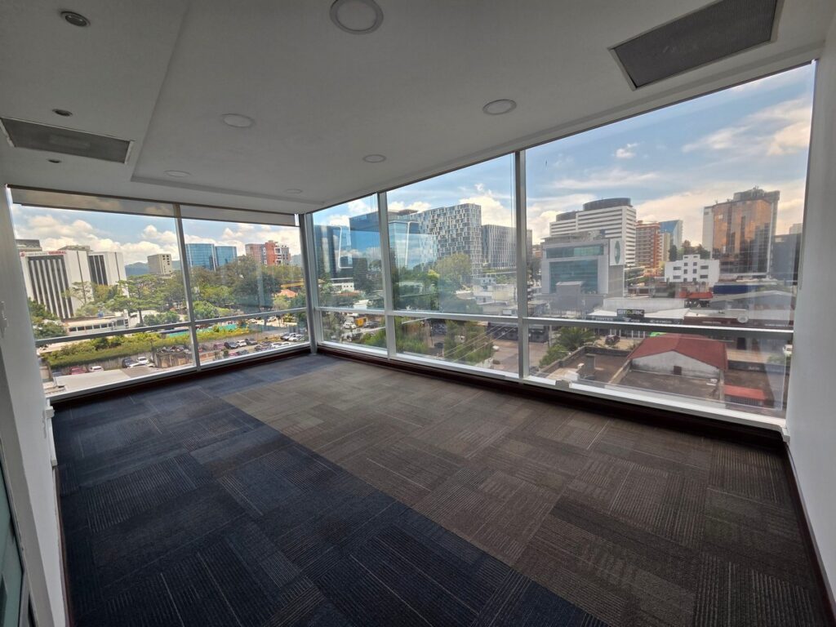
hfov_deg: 106.2
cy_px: 314
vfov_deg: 89.9
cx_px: 418
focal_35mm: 13
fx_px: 314
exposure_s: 1/189
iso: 50
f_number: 2.2
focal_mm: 2.2
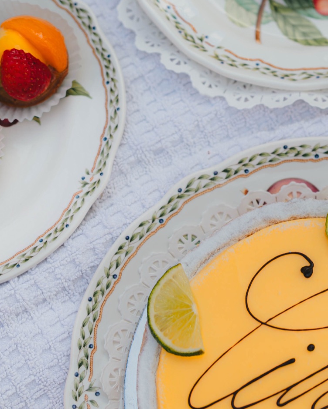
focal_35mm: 103
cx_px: 390
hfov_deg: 14.5
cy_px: 297
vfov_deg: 18.5
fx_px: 1250
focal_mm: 43
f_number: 2
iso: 100
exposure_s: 1/2500
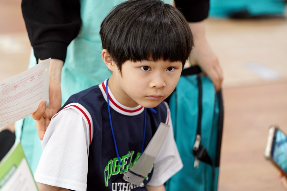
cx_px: 144
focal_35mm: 180
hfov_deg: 11.4
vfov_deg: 7.6
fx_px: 1435
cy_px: 96
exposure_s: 1/200
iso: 1600
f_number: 3.2
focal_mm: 180
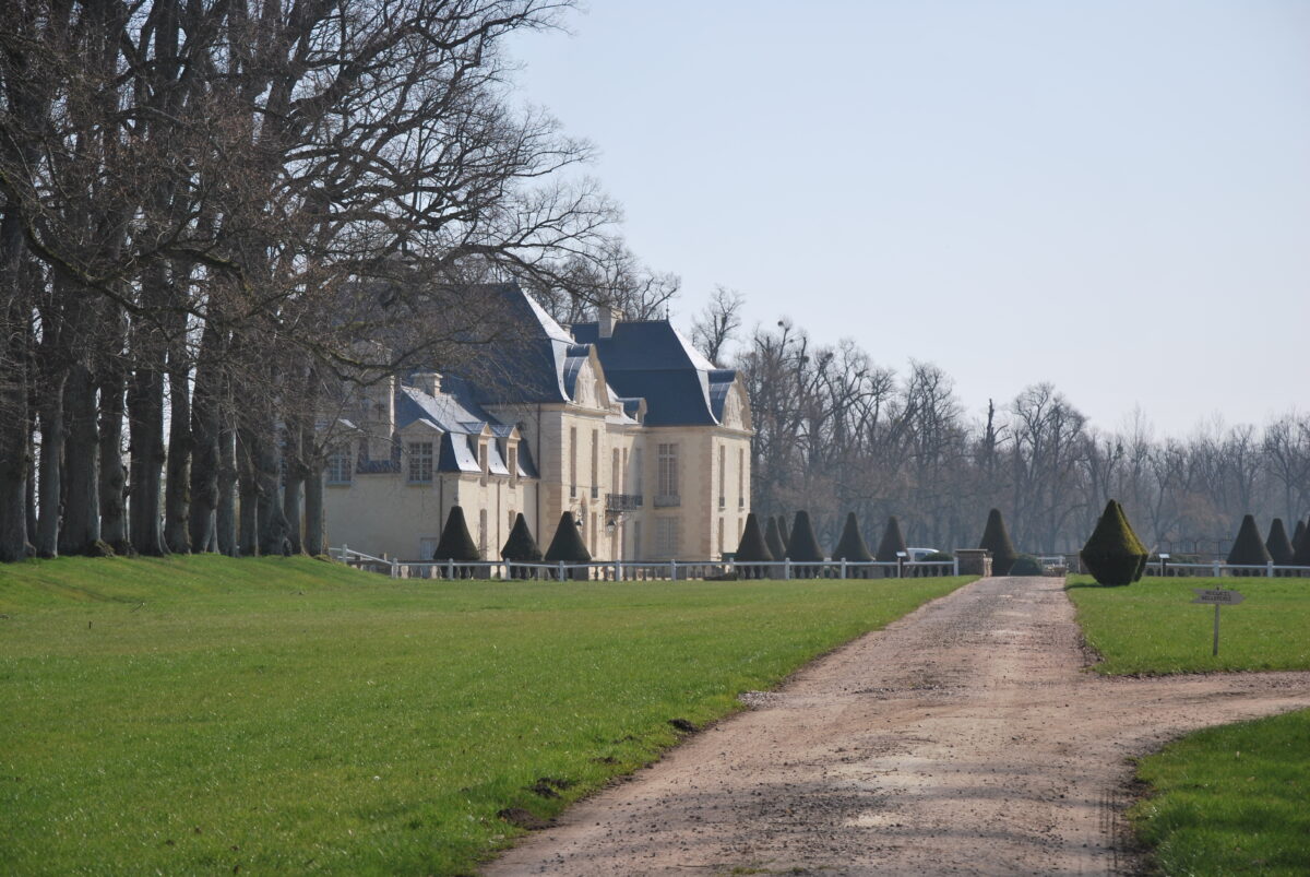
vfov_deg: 13.1
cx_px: 655
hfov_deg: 19.4
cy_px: 438
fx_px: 3825
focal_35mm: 105
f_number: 6.3
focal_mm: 70
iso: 100
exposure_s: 1/640
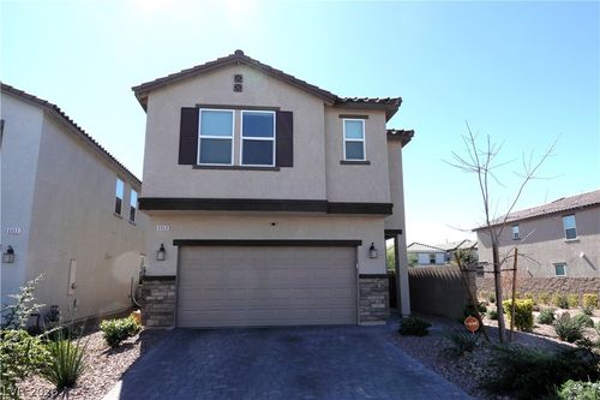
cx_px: 300
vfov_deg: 53.1
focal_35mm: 24
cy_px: 200
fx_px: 400
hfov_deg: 73.8
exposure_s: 1/125
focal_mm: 9.4
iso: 125
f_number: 10
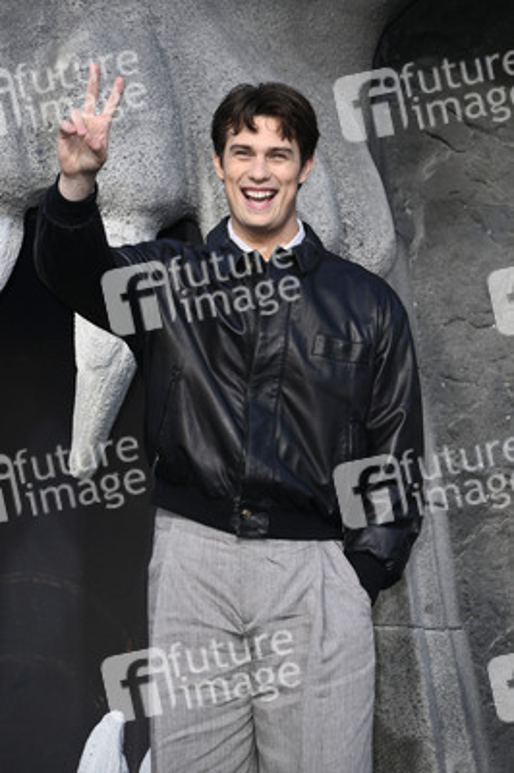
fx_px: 4076
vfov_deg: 10.8
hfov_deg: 7.2
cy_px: 386
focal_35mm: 190
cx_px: 257
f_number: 6.3
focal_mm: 190
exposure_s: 1/250
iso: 250
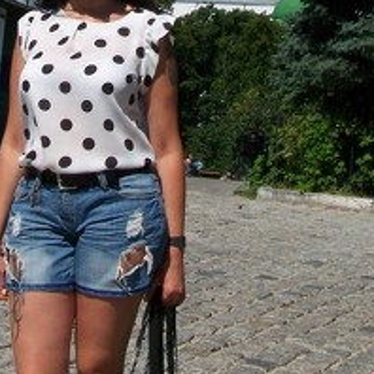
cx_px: 125
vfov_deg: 16.5
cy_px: -45
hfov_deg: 17.0
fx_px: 1247
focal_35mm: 102
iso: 100
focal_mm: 6.3
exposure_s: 1/1000
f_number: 5.6
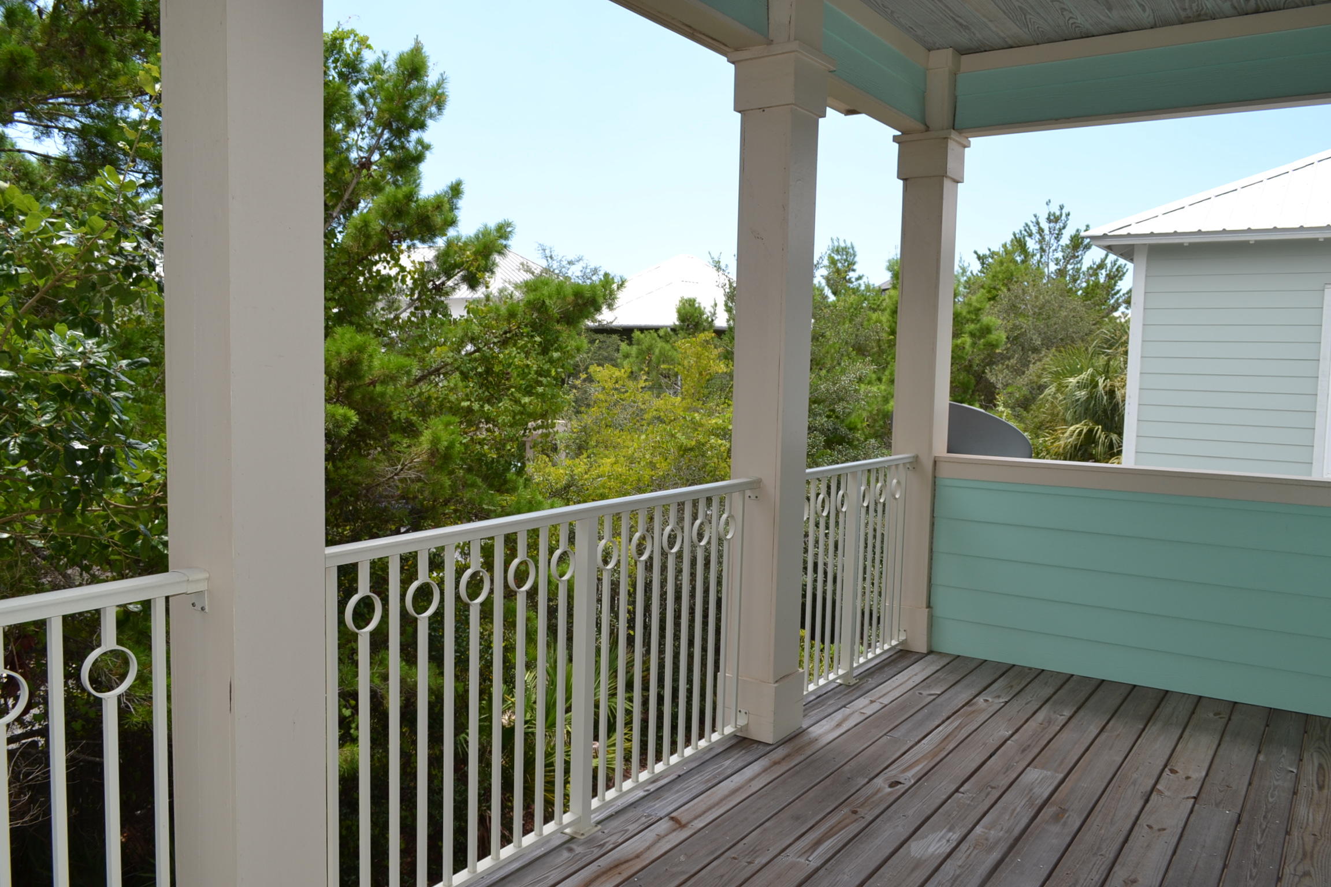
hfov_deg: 67.4
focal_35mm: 27
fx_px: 998
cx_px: 666
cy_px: 444
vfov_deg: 47.9
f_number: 6.3
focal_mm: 18
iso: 100
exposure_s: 1/200
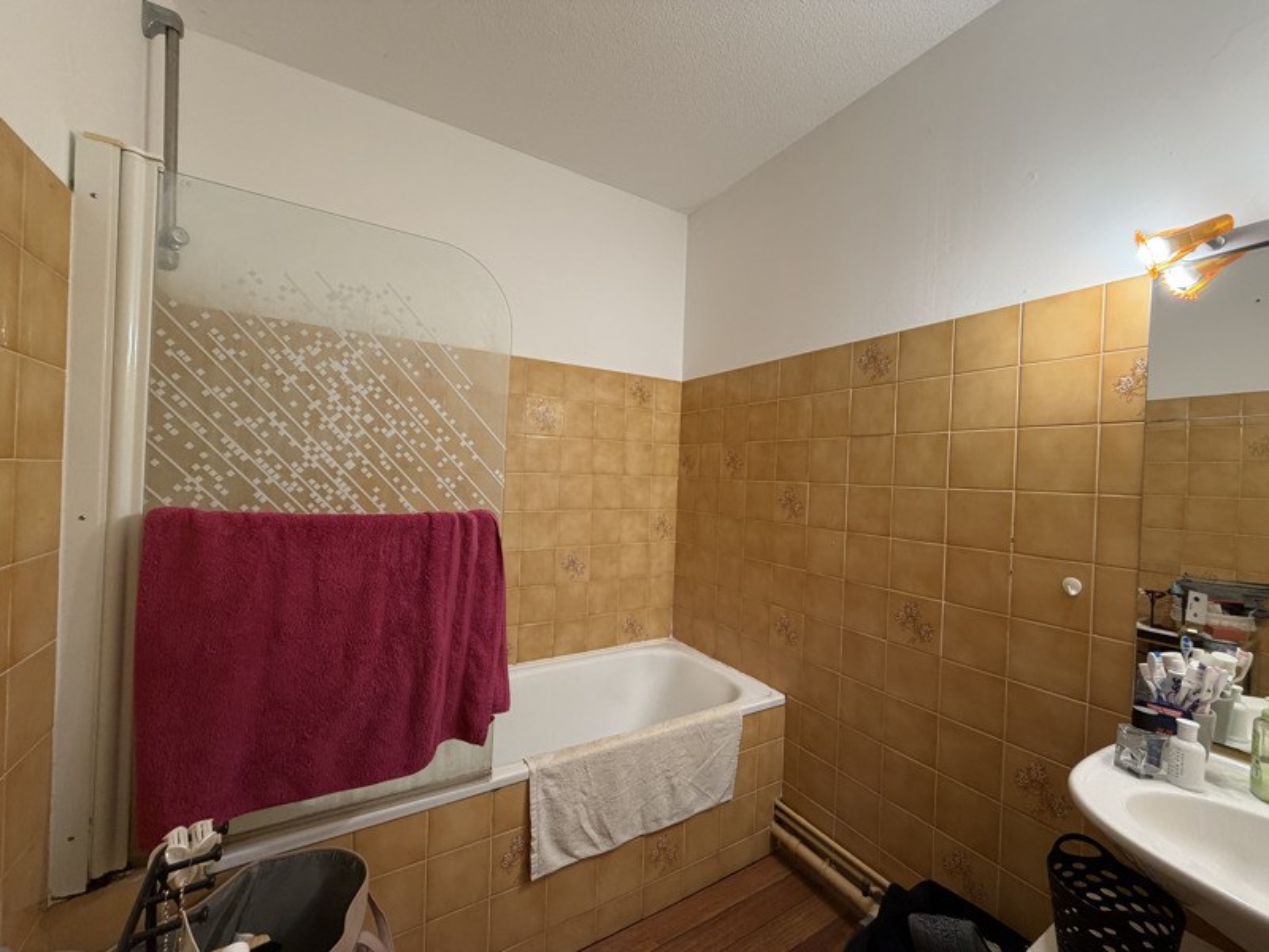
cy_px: 476
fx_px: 513
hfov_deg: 102.1
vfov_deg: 85.7
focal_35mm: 14
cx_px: 634
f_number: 2.2
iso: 200
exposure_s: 1/50
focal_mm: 2.22
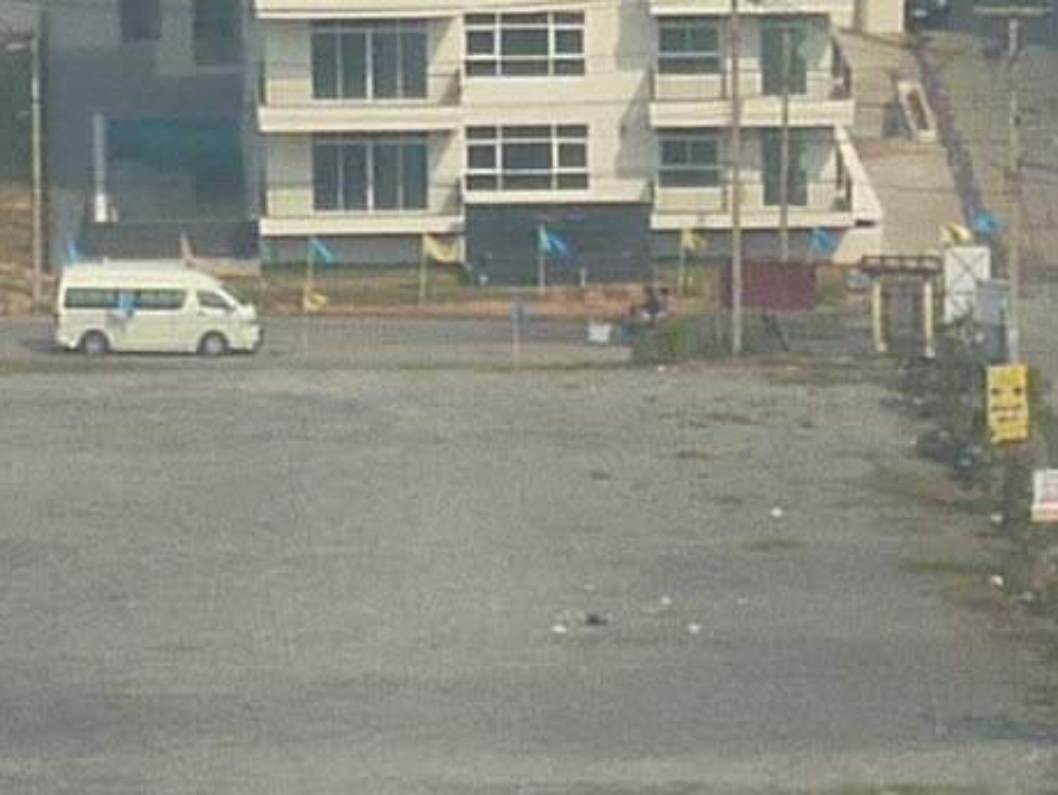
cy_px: 259
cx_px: -709
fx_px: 18990
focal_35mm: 621
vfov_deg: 2.4
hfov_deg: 3.2
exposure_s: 1/640
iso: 80
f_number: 5.6
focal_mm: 12.8
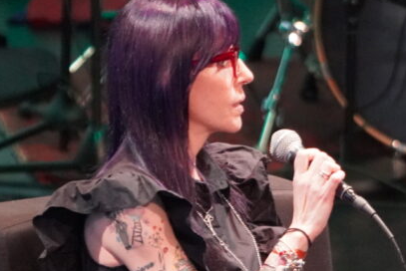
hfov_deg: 2.7
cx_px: 251
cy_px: 248
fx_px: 8509
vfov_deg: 1.8
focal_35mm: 754
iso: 6400
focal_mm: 200
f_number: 4
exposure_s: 1/160
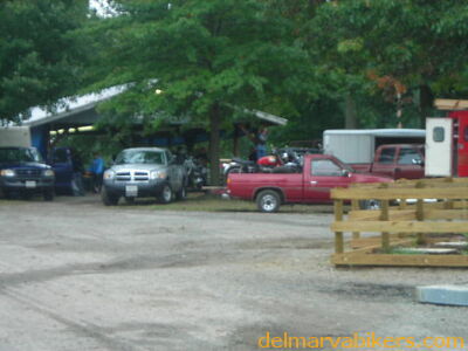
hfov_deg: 17.0
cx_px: 234
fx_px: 1568
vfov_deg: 12.8
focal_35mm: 116
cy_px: 176
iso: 59
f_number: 5.3
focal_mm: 19.2
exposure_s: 1/30
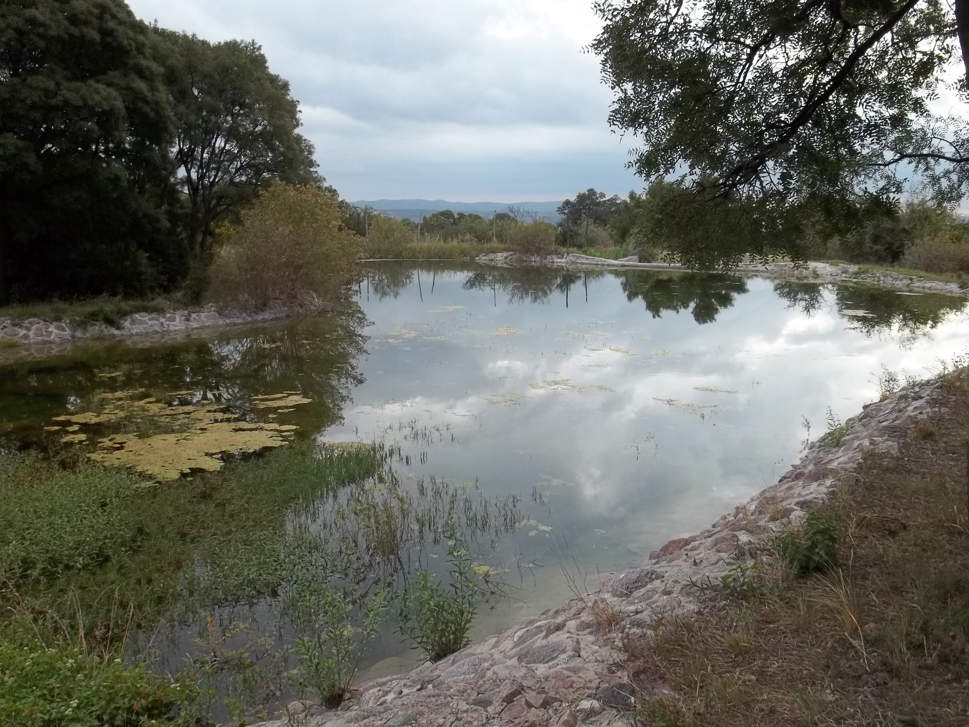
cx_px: 484
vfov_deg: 42.9
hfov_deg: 55.4
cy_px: 364
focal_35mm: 33
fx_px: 924
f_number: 3.3
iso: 64
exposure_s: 1/100
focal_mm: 5.9
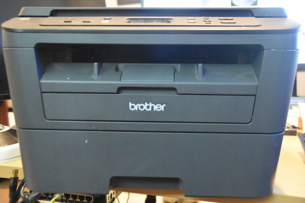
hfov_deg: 48.5
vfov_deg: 33.4
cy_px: 100
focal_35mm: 40
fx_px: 339
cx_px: 152
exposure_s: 1/50
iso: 12800
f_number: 3.8
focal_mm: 26
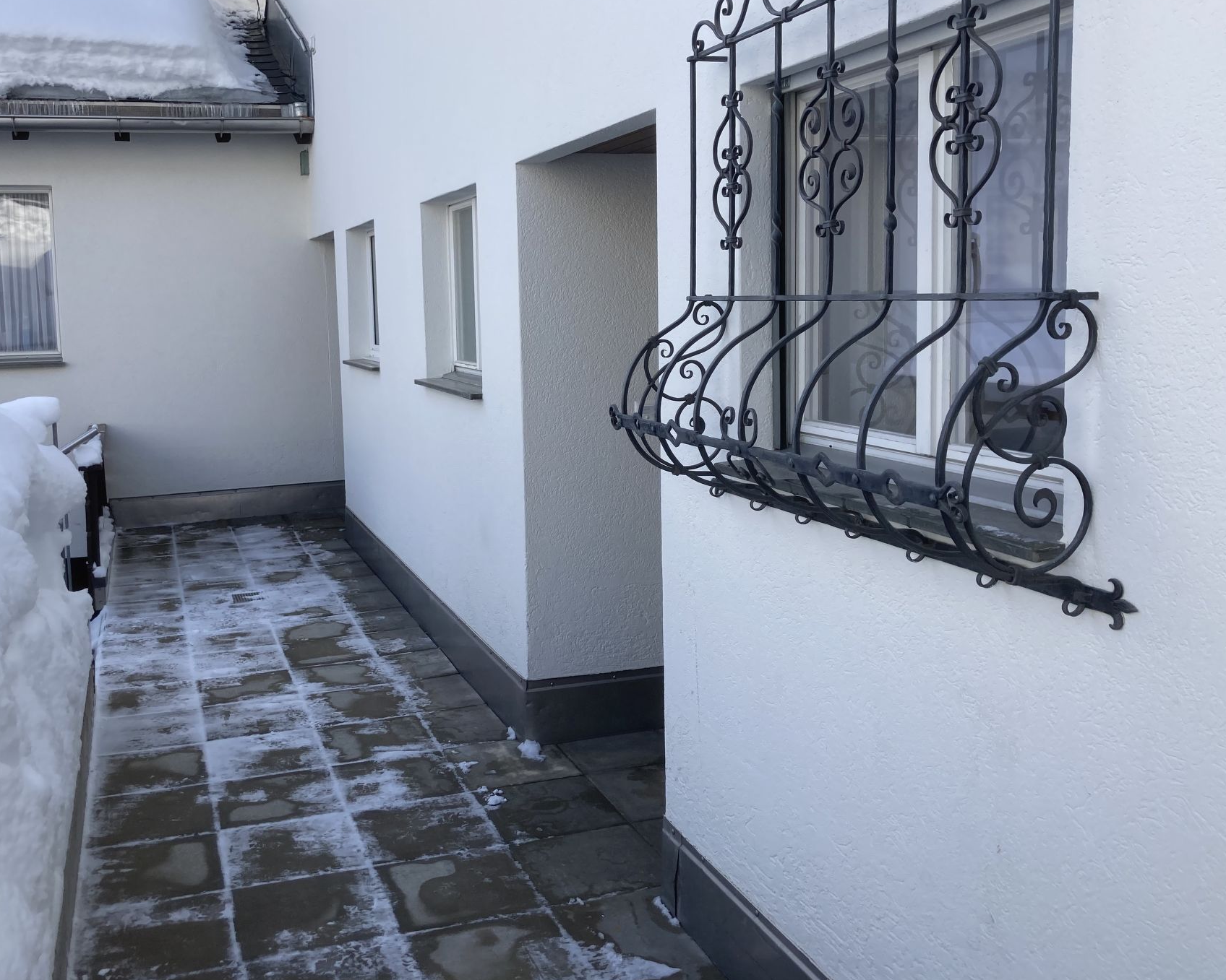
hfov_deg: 54.0
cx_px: 517
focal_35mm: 33
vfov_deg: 44.5
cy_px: 440
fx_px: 1197
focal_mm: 3.99
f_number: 1.8
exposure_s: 1/796
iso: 20
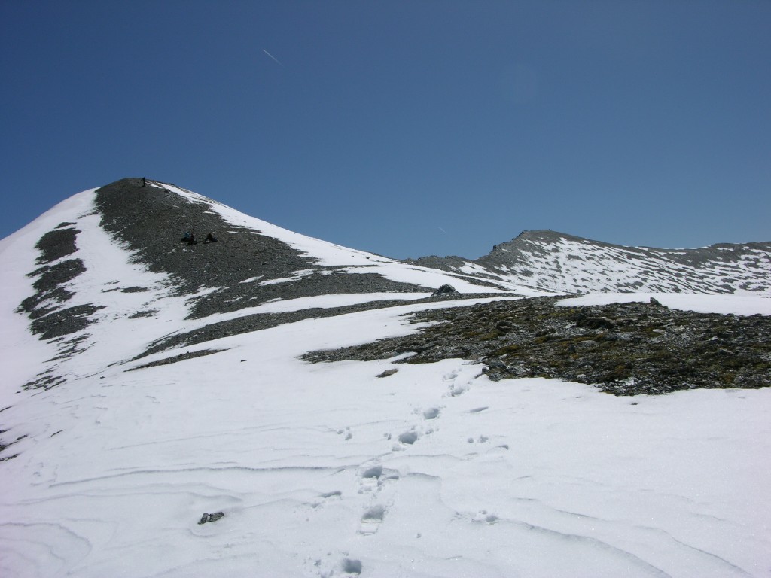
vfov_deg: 40.7
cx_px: 386
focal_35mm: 35
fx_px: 780
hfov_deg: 52.6
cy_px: 289
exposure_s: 1/472
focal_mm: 8.9
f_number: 8
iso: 50
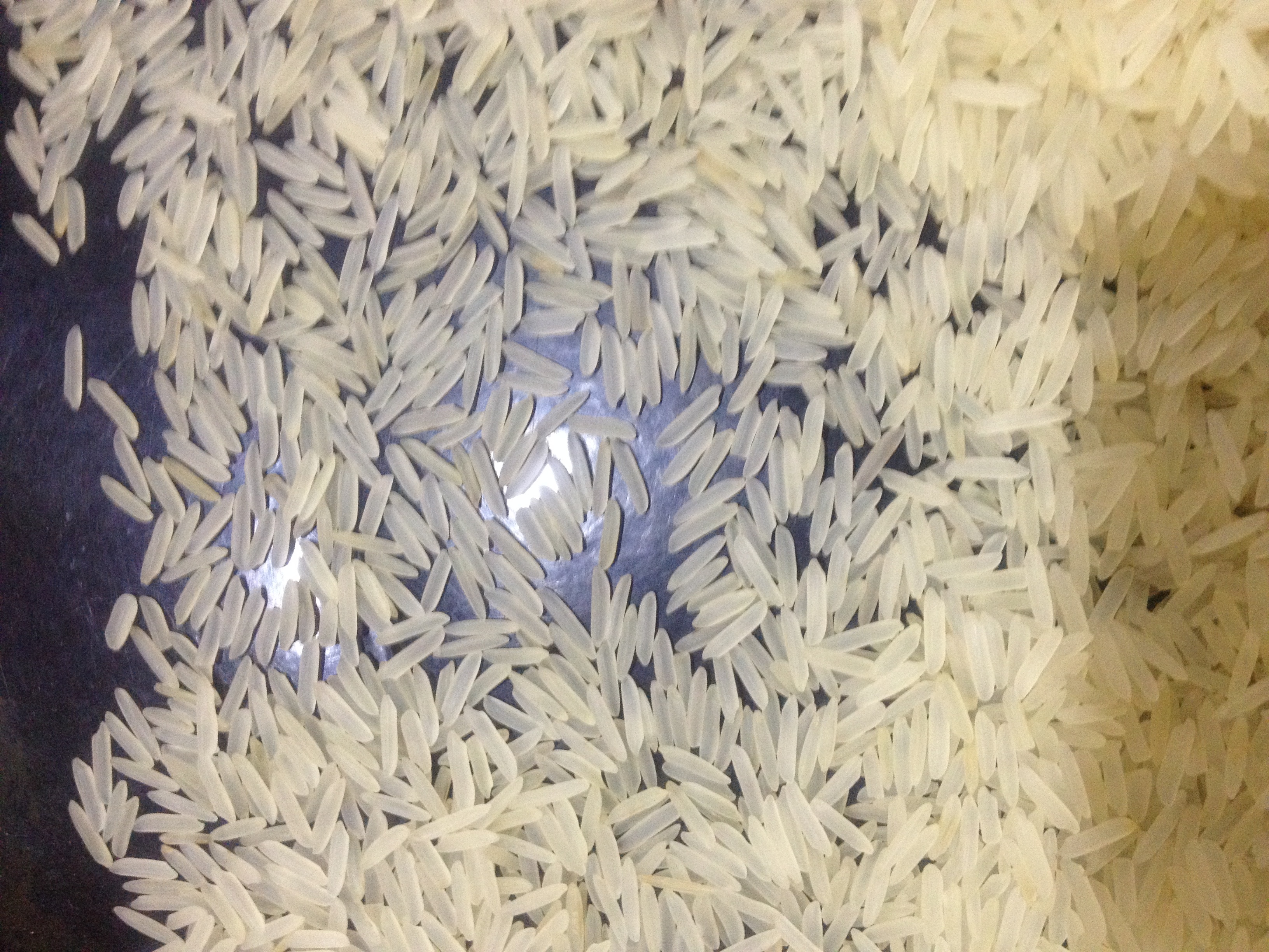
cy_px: 476
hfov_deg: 52.6
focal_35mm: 35
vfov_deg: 40.7
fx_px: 1283
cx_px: 634
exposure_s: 1/20
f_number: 2.4
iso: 250
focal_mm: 4.28
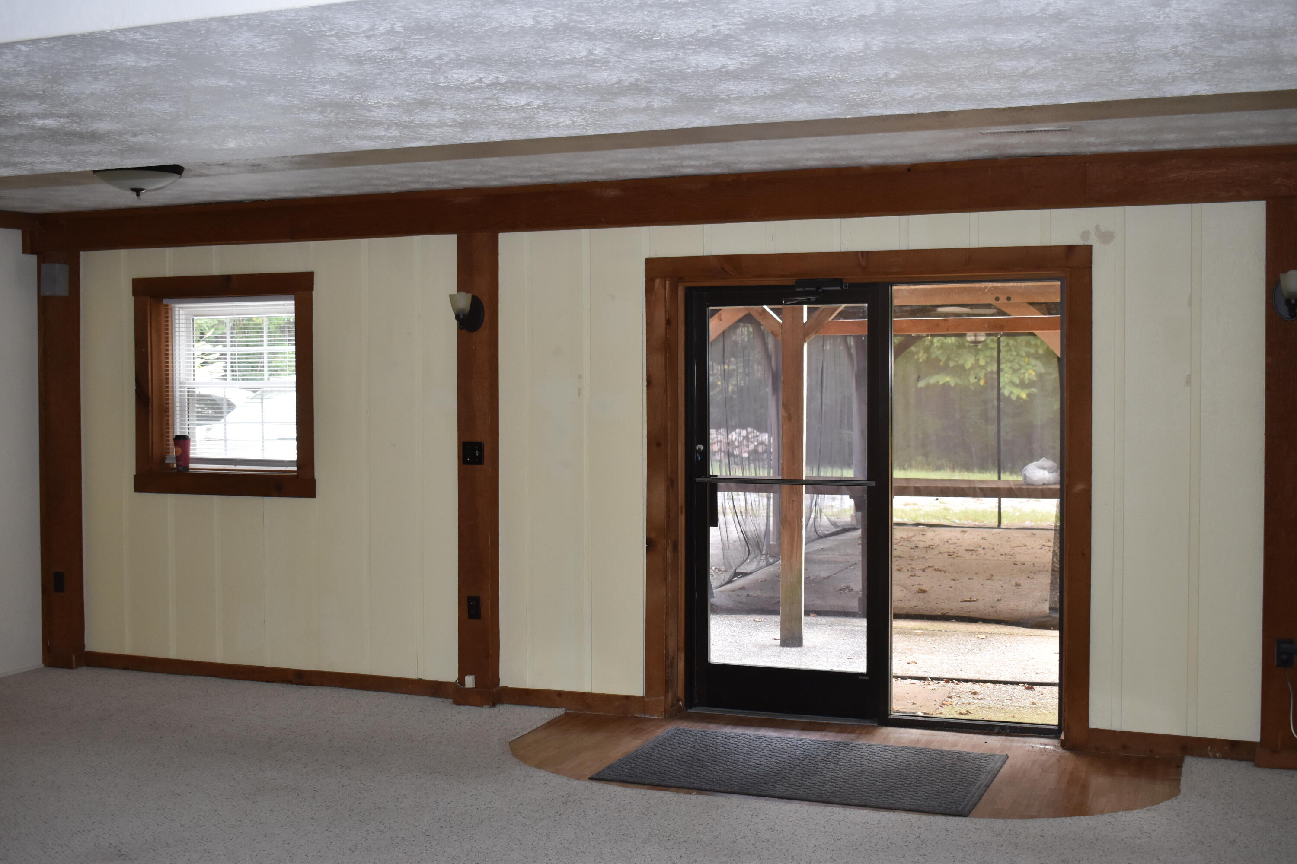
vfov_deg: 31.9
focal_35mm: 42
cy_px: 432
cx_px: 648
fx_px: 1513
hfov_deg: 46.4
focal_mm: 28
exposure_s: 1/100
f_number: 5
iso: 800
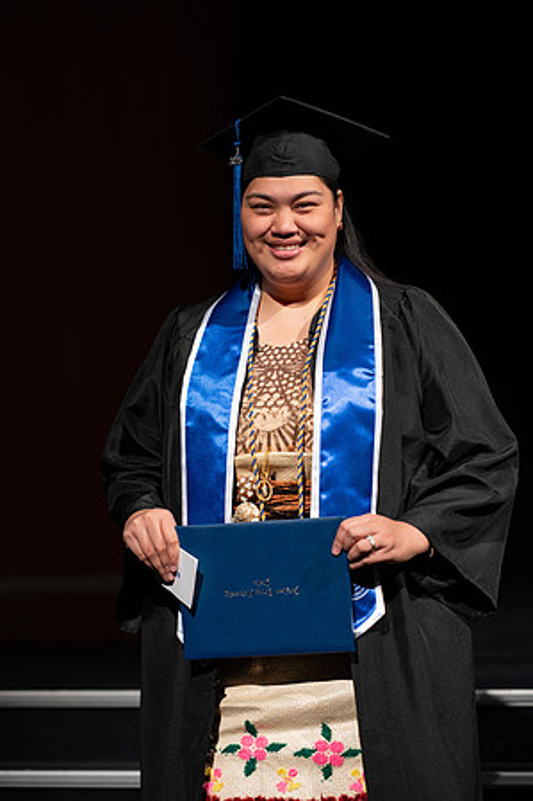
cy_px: 400
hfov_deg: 9.4
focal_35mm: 145
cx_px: 266
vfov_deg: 14.2
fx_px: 3227
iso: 1000
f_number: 2.8
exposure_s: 1/200
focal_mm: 145
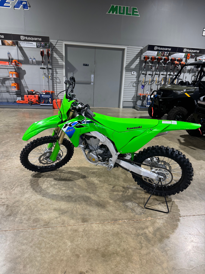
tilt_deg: -16.8
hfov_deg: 56.8
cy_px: 137
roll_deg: -1.1
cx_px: 102
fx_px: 190
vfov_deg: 71.6
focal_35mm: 24
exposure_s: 1/62
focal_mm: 6.76
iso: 200
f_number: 1.78
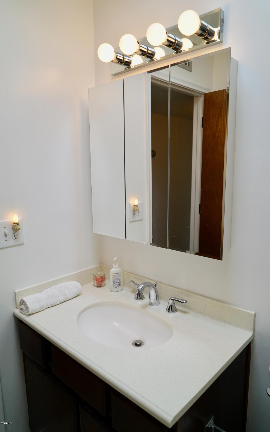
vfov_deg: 72.6
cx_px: 139
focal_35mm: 25
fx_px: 294
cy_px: 217
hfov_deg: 49.3
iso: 200
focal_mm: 24
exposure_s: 1/160
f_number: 4
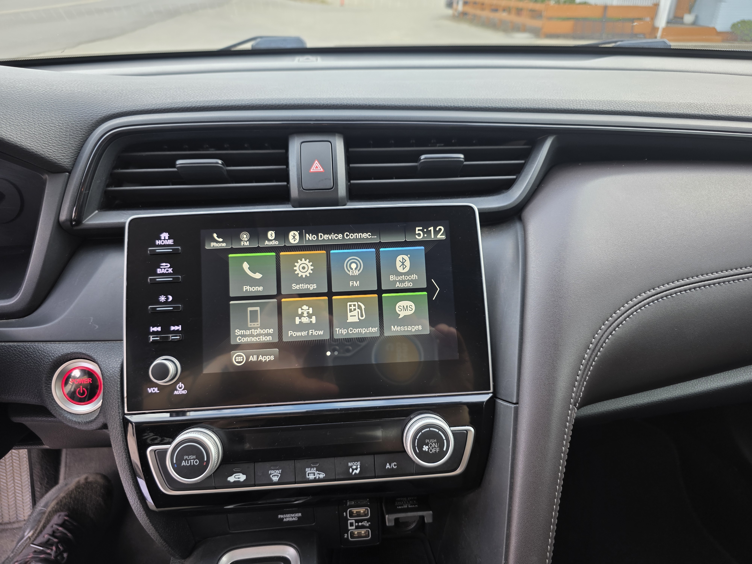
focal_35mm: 23
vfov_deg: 58.9
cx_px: 376
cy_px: 282
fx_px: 500
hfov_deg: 73.9
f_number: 1.7
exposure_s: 1/50
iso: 64
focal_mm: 6.3
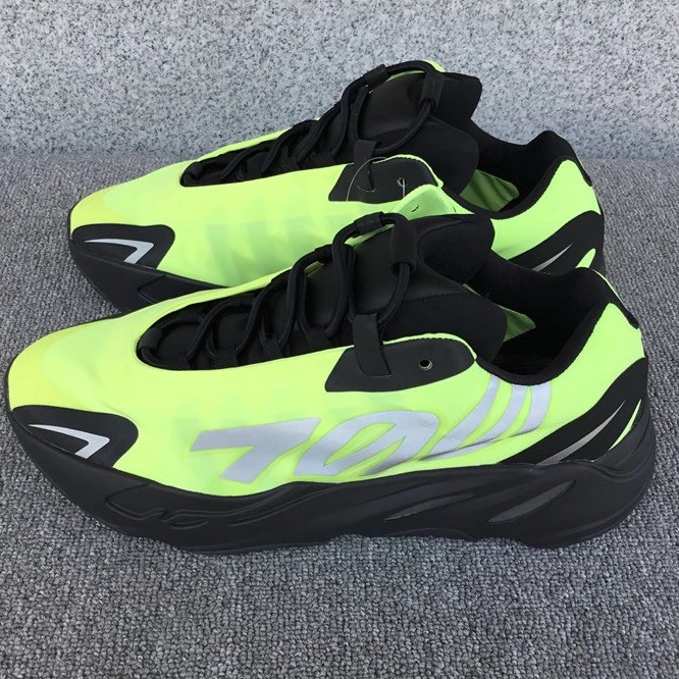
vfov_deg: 44.9
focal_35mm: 37
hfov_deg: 44.9
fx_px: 821
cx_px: 333
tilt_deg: -46.7
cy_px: 341
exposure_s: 1/270
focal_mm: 3.3
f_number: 2.4
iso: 25
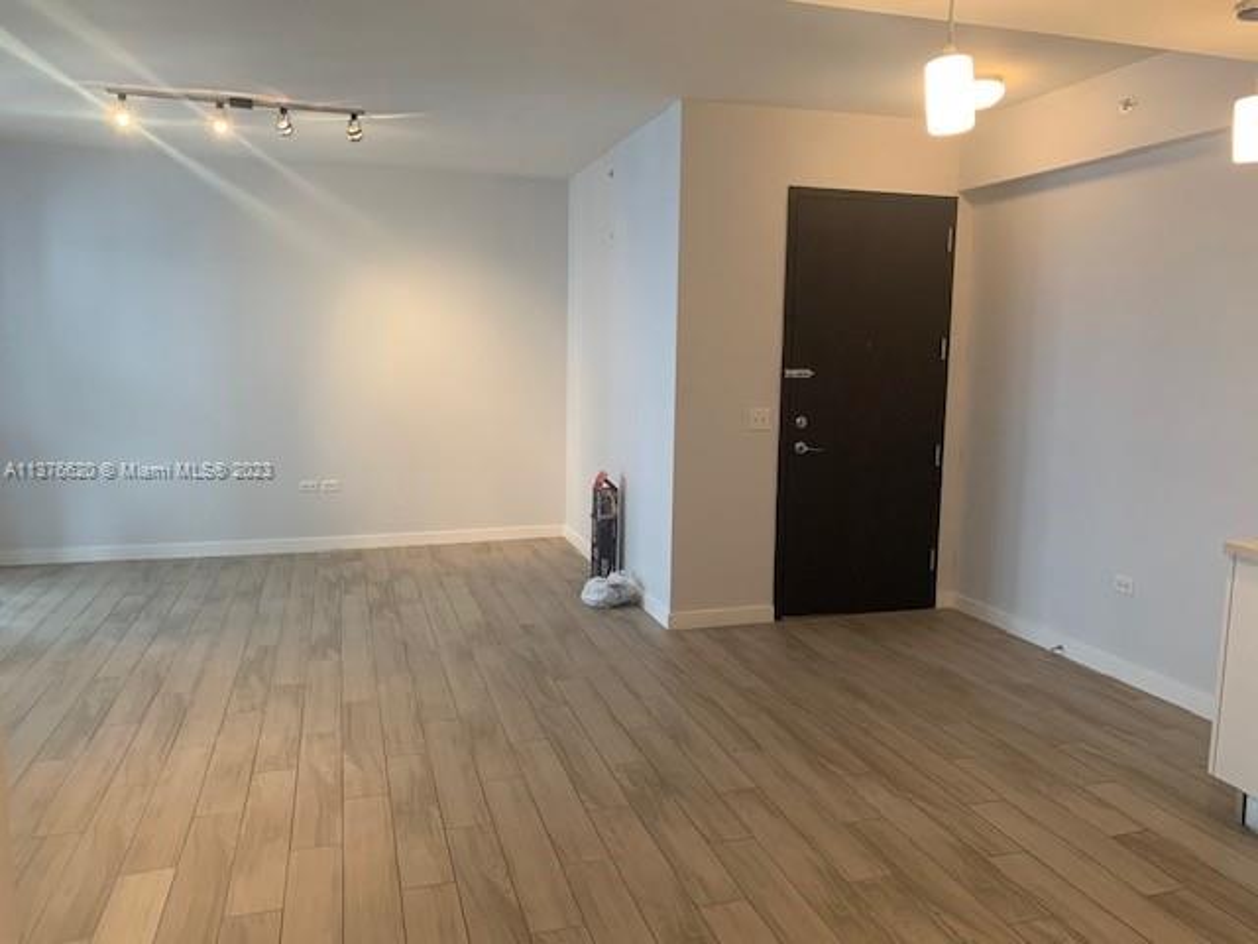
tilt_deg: -5.0
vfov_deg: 53.1
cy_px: 472
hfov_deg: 67.3
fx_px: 945
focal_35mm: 26
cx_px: 629
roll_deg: -2.0
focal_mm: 4.25
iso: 160
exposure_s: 1/60
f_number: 1.8
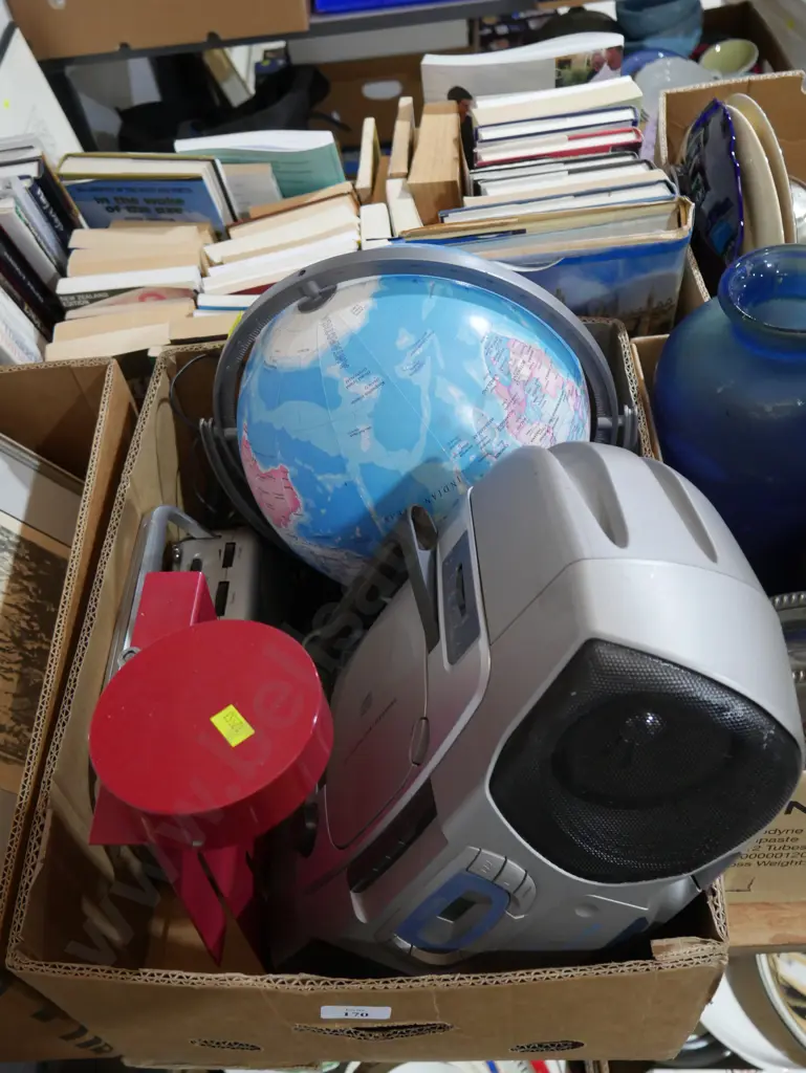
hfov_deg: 44.2
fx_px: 993
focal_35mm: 32
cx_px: 403
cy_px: 536
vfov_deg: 56.8
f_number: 3.6
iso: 1250
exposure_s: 1/60
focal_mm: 16
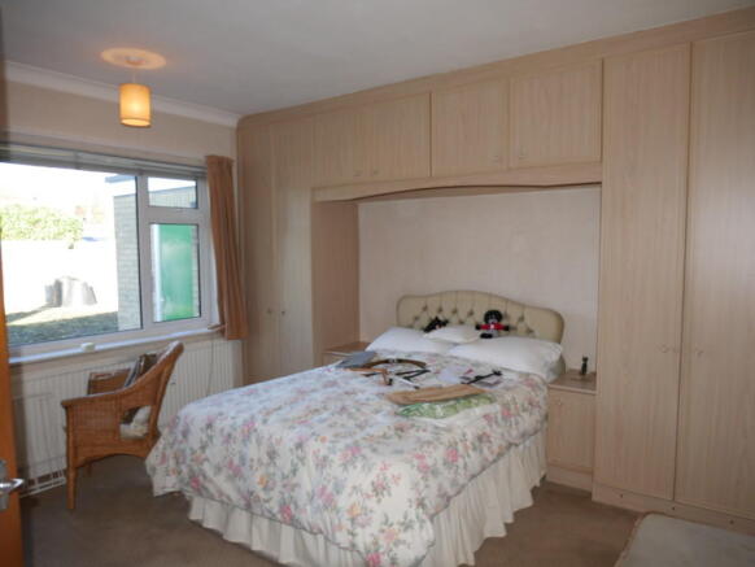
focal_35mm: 24
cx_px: 378
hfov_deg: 71.6
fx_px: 524
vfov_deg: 56.9
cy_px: 284
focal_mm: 12
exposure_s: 1/60
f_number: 5
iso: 320
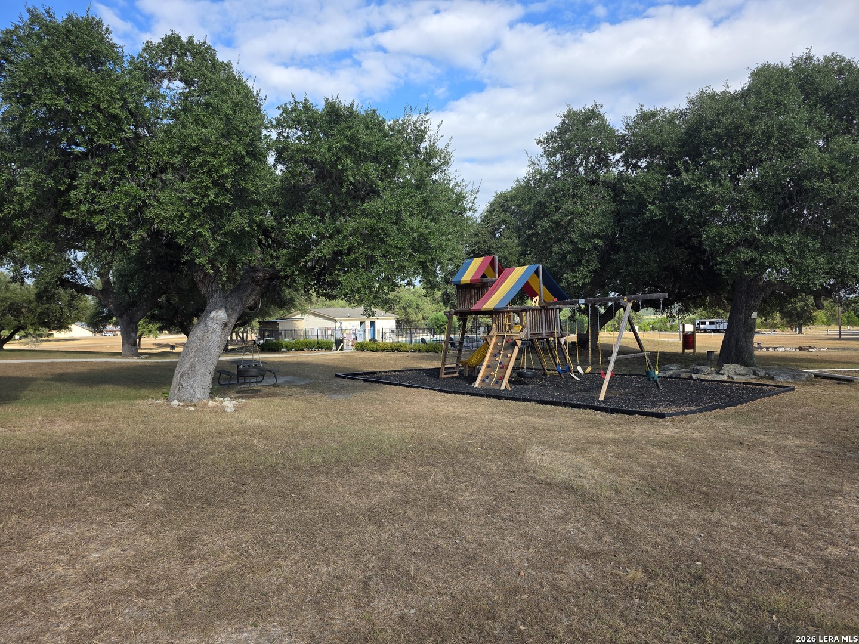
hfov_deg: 73.9
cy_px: 322
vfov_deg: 58.9
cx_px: 430
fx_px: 571
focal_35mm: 23
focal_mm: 6.3
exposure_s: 1/2551
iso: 80
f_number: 1.7
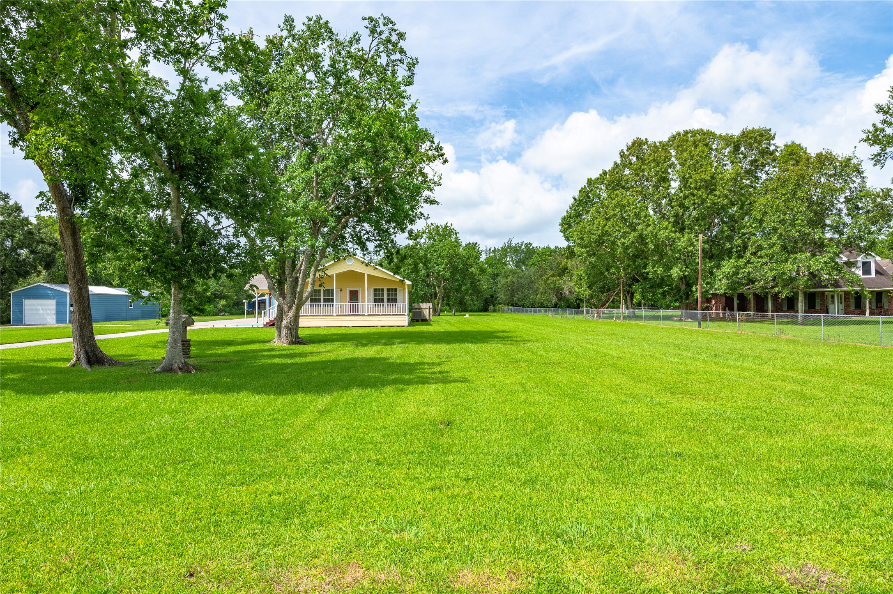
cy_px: 297
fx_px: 570
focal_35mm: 23
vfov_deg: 55.0
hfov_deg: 76.1
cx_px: 446
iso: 125
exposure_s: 1/200
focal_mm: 23
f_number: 11
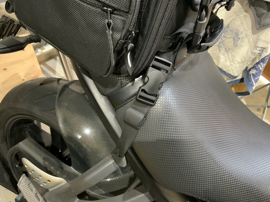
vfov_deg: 48.2
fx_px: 226
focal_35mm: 29
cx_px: 135
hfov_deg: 61.7
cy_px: 101
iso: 400
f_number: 1.8
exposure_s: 1/30
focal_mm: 3
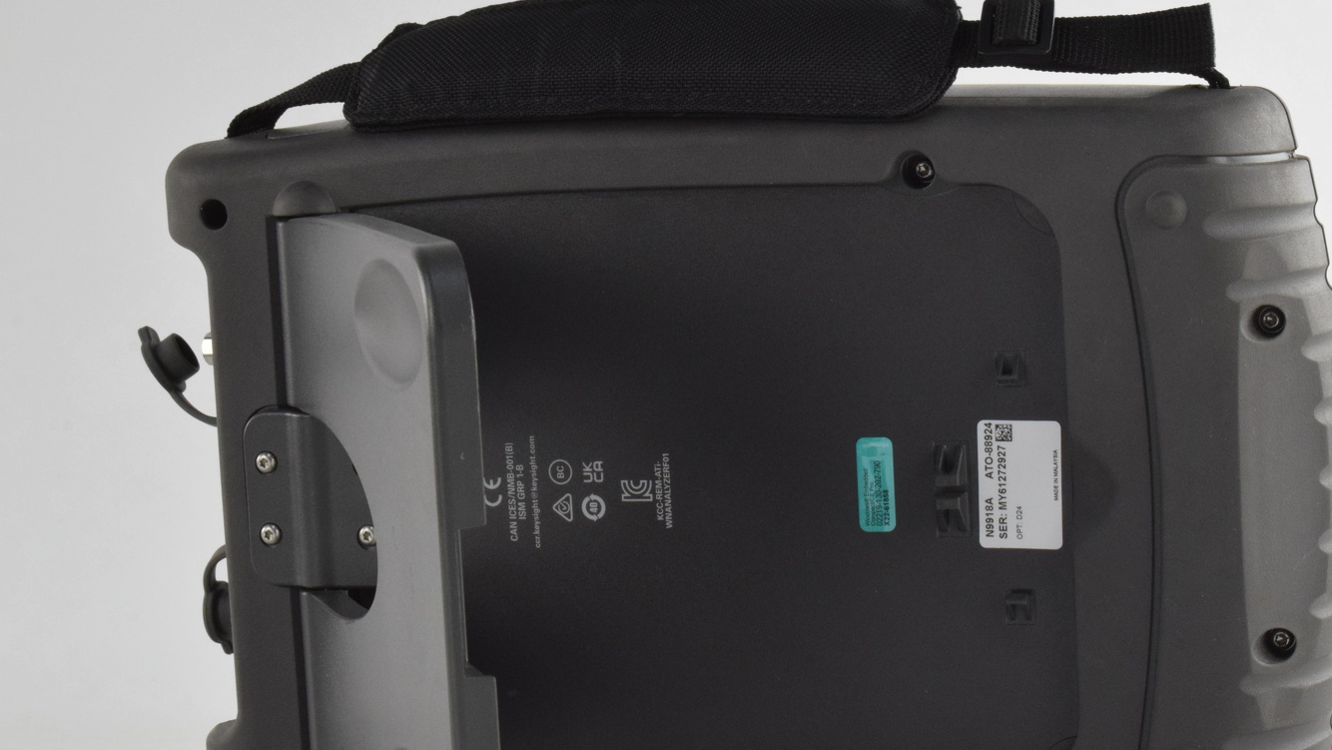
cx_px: 788
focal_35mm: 104
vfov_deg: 11.7
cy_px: 457
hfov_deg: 20.6
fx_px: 3661
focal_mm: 55
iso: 1600
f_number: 22
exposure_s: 1/30
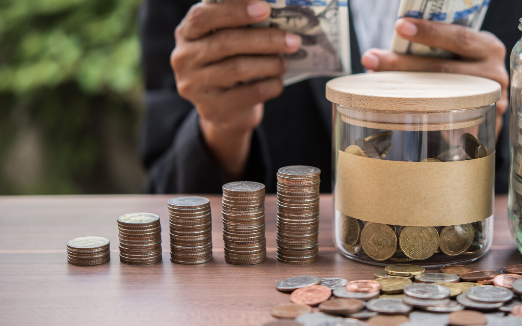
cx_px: 341
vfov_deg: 14.5
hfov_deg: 23.0
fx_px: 1281
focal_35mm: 90
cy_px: 112
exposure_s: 1/320
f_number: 3
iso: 160
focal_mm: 60
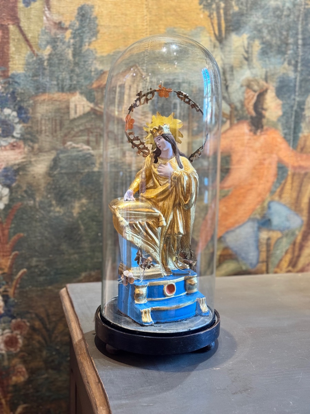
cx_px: 155
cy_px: 207
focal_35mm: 48
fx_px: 573
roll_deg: -2.0
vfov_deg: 39.7
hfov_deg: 30.3
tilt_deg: -9.6
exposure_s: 1/50
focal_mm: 6.76
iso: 200
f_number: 1.78
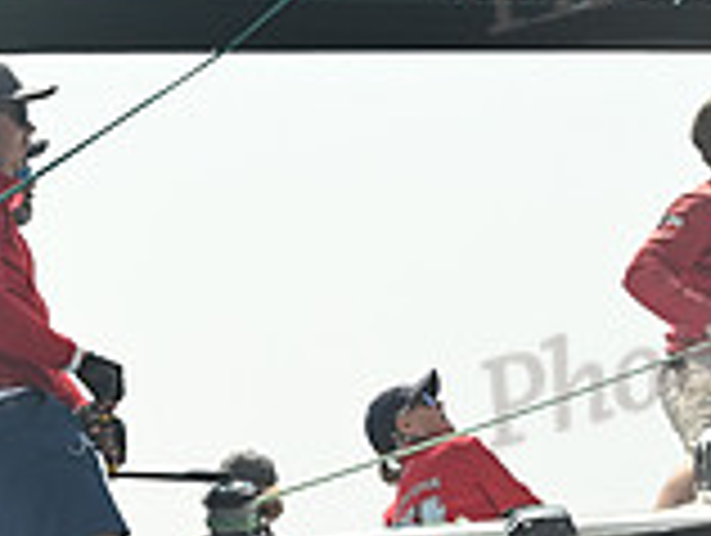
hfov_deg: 8.0
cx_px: 252
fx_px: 5081
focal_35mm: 247
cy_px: 628
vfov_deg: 6.0
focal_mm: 70
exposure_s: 1/1250
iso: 320
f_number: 6.3
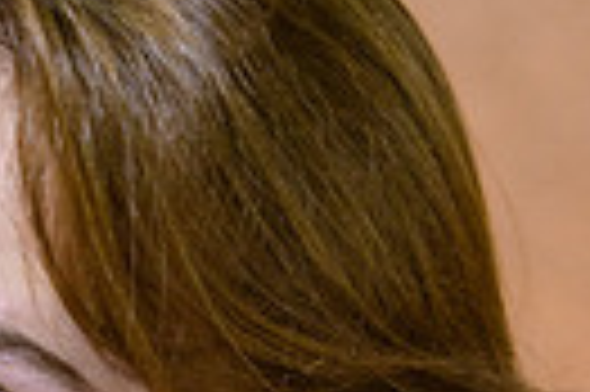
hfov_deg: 8.5
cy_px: 870
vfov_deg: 5.5
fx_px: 3945
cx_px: 5
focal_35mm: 241
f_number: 5
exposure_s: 1/250
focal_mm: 70
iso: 4000
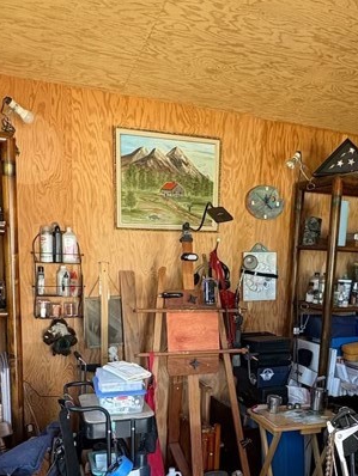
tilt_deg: -9.8
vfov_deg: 49.8
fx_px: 496
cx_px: 217
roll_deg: -3.5
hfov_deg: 39.5
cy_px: 342
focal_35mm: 36
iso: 320
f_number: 2.2
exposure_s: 1/60
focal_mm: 2.22
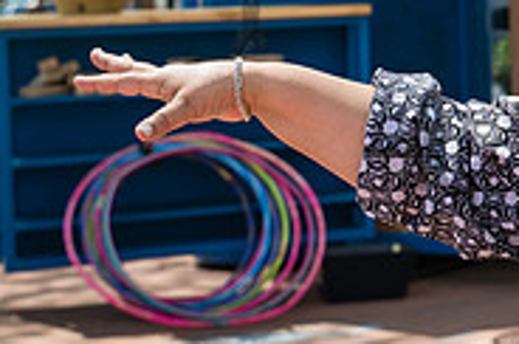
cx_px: 793
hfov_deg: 15.7
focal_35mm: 120
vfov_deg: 11.3
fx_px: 1727
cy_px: 3
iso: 100
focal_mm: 38
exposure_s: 1/500
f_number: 4
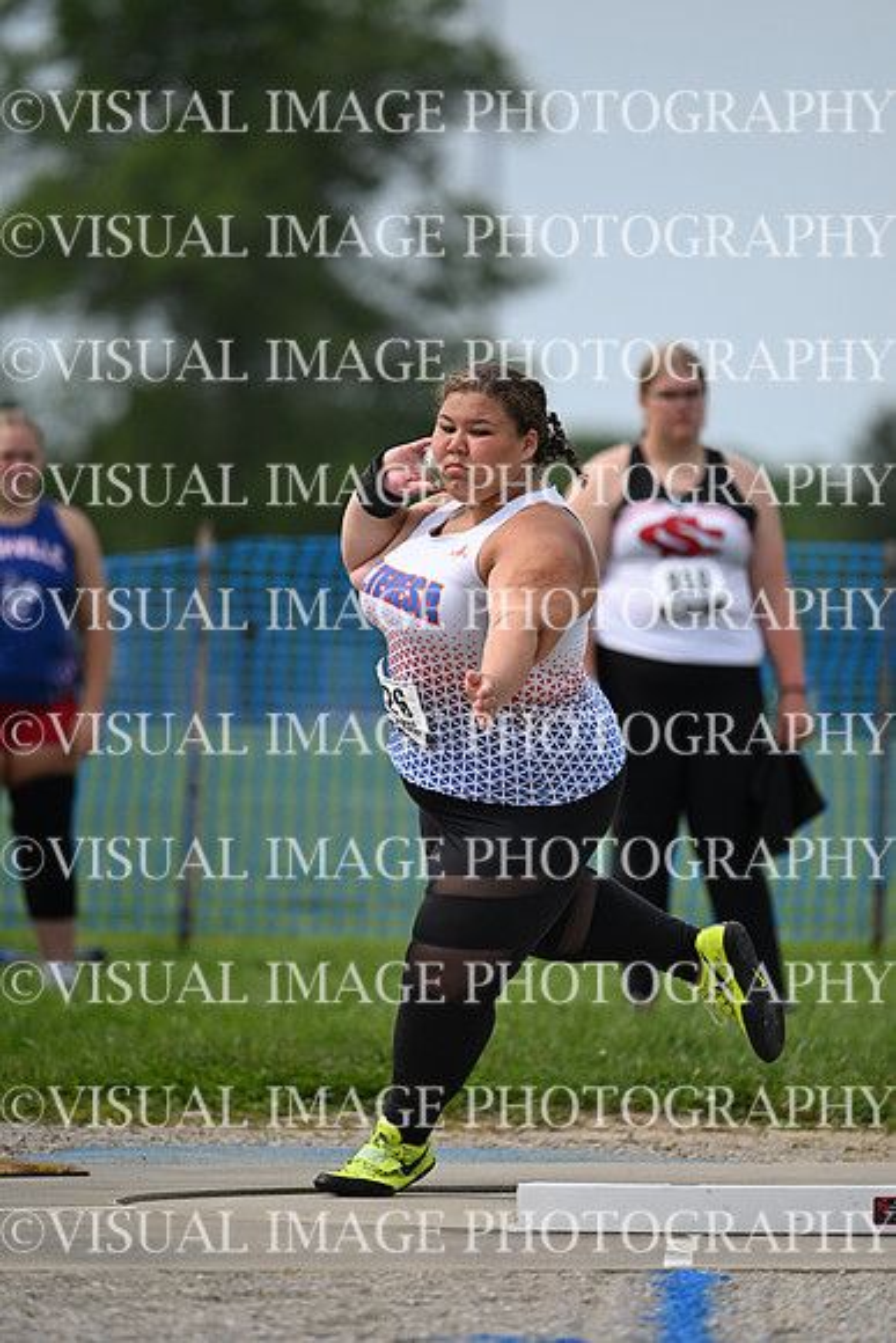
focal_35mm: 400
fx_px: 14923
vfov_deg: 5.2
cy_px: 672
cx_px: 448
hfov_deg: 3.4
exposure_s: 1/4000
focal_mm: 400
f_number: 4.5
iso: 500
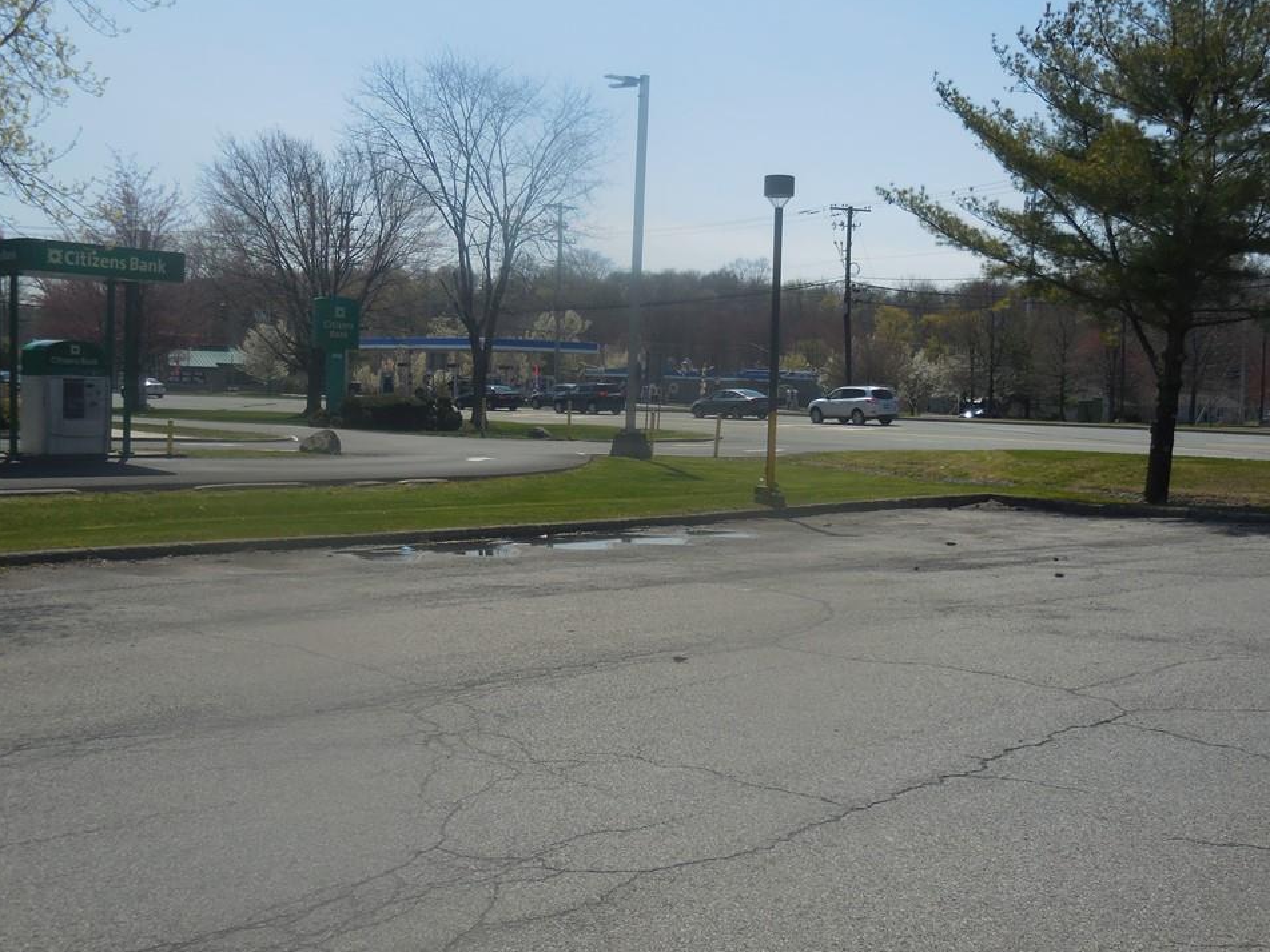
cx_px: 672
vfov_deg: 34.3
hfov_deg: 44.8
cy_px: 482
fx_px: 1541
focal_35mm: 42
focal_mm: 7
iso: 125
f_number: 7.8
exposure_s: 1/640
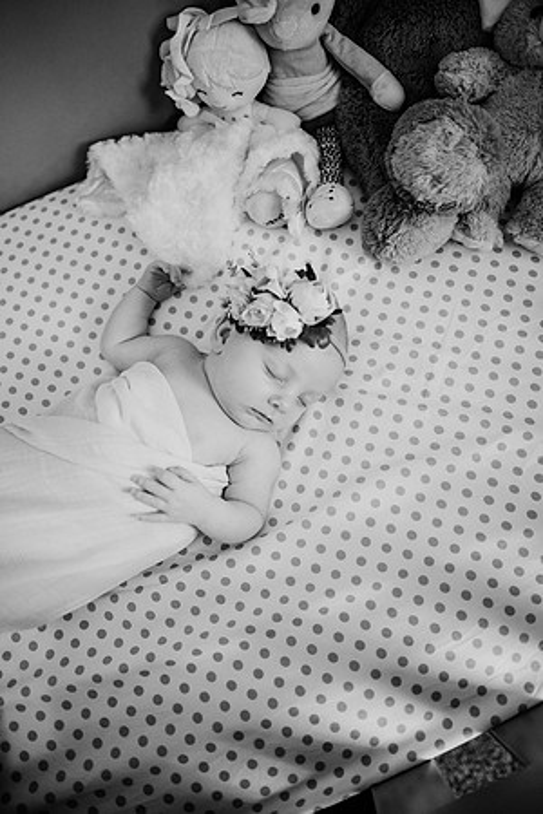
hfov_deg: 53.1
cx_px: 272
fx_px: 543
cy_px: 407
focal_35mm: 24
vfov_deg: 73.7
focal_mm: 24
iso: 640
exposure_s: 1/320
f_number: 2
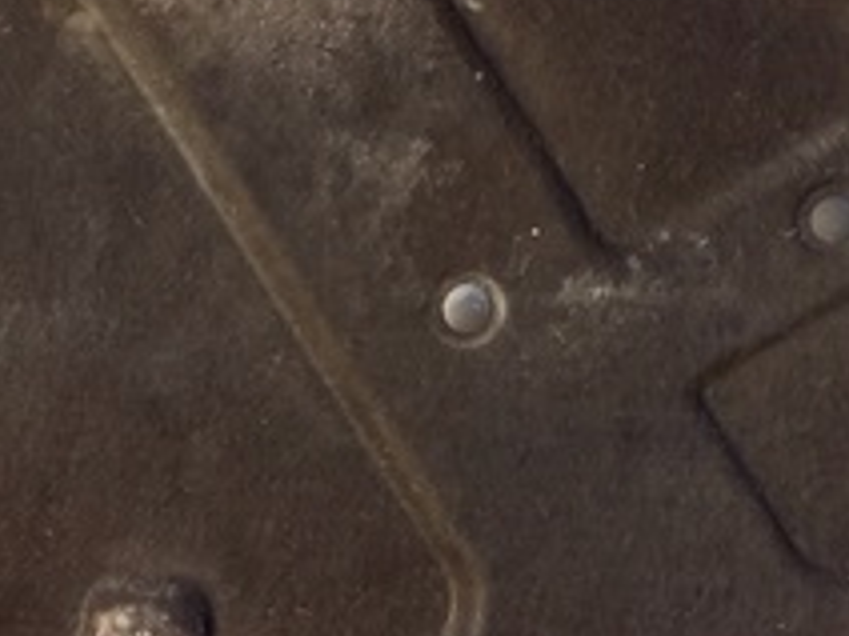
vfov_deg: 12.2
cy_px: 448
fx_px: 2968
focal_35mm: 121
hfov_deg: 14.8
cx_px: -521
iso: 25
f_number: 2
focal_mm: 4.6
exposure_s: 1/147
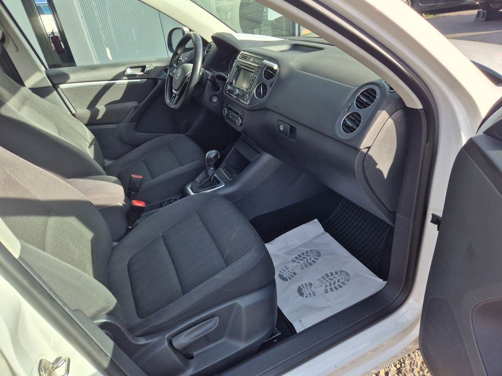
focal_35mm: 23
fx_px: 334
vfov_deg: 58.9
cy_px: 188
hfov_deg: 73.9
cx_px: 251
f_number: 1.8
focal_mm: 5.4
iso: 25
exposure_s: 1/594
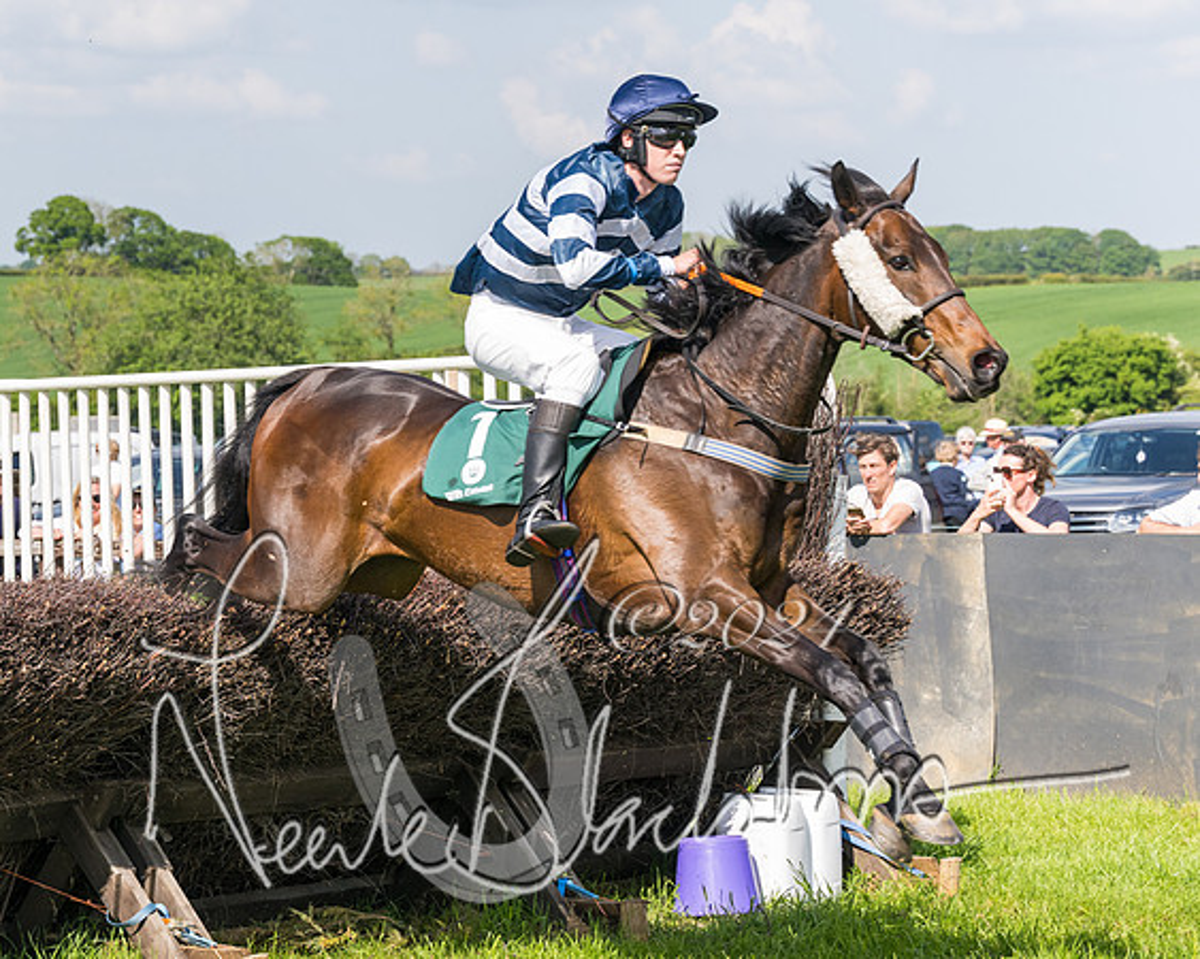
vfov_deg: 13.3
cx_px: 245
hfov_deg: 16.5
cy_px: 417
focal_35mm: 116
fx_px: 4102
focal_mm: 70
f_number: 5
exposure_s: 1/2000
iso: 400
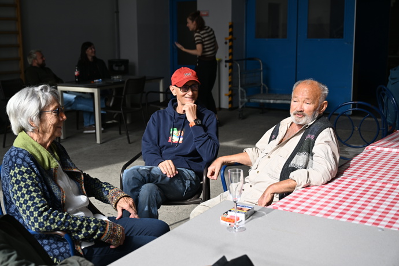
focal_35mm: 49
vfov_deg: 27.5
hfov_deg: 40.3
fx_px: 543
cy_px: 133
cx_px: 200
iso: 400
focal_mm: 49
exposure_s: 1/640
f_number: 4.5
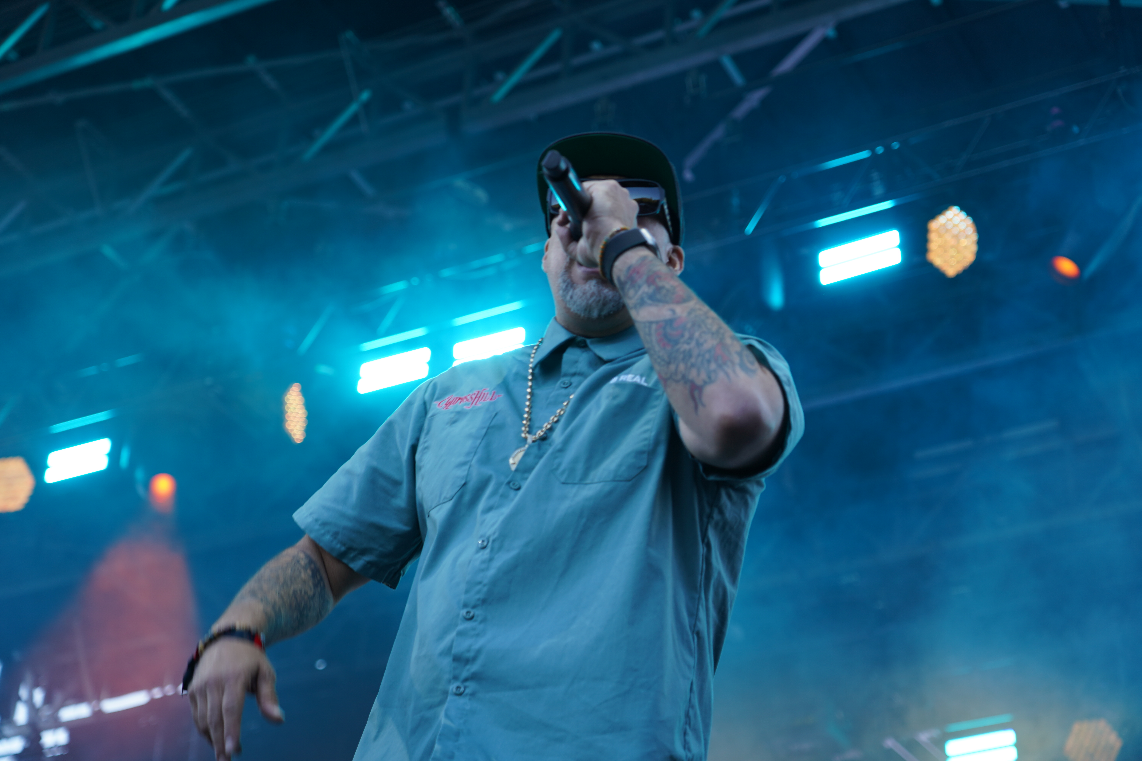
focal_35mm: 69
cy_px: 380
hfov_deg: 29.2
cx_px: 571
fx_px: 2189
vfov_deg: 19.7
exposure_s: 1/160
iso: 200
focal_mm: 69
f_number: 4
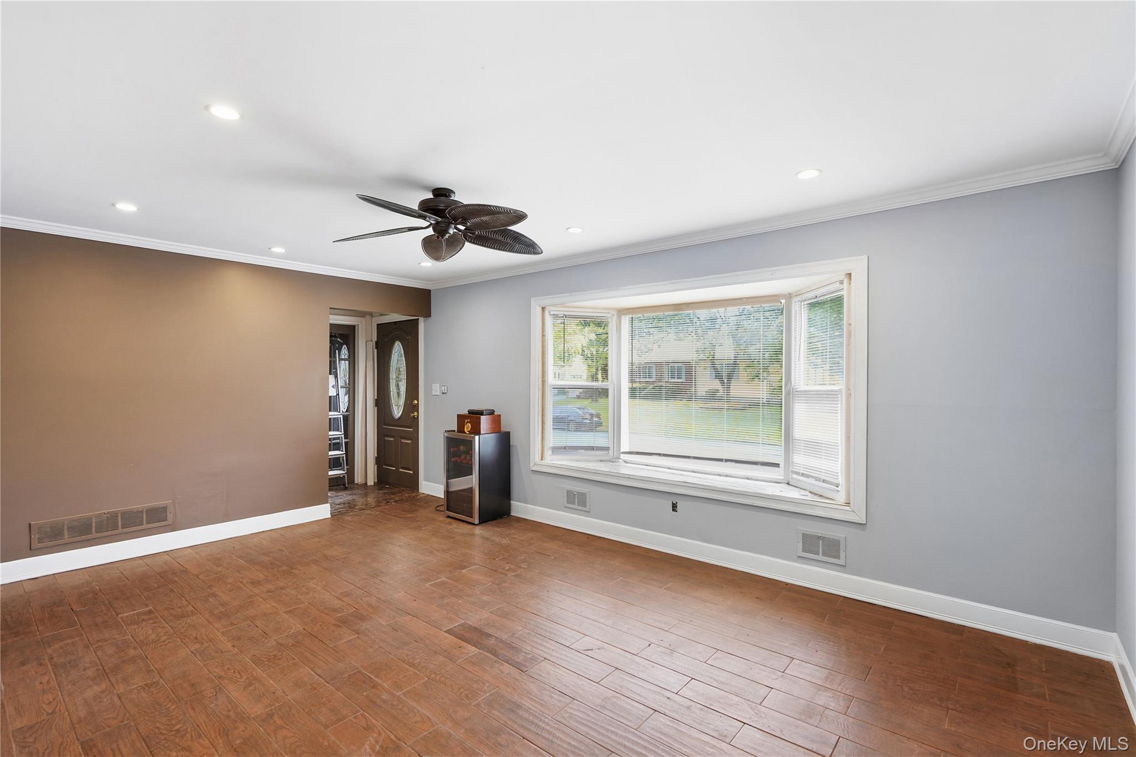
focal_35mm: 16
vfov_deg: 73.7
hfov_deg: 96.7
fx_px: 505
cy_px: 378
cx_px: 568
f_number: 9
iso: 400
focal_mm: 16
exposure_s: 1/8
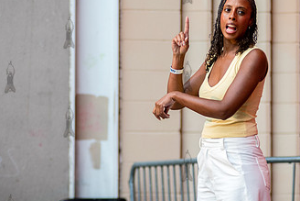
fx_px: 2576
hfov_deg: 6.7
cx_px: 205
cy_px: 53
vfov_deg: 4.5
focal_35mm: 309
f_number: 2.8
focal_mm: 135
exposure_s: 1/320
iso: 1000
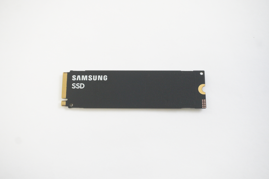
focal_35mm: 51
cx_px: 134
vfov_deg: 26.4
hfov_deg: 38.9
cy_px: 90
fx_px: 381
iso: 3200
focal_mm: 34
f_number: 5.6
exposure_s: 1/100
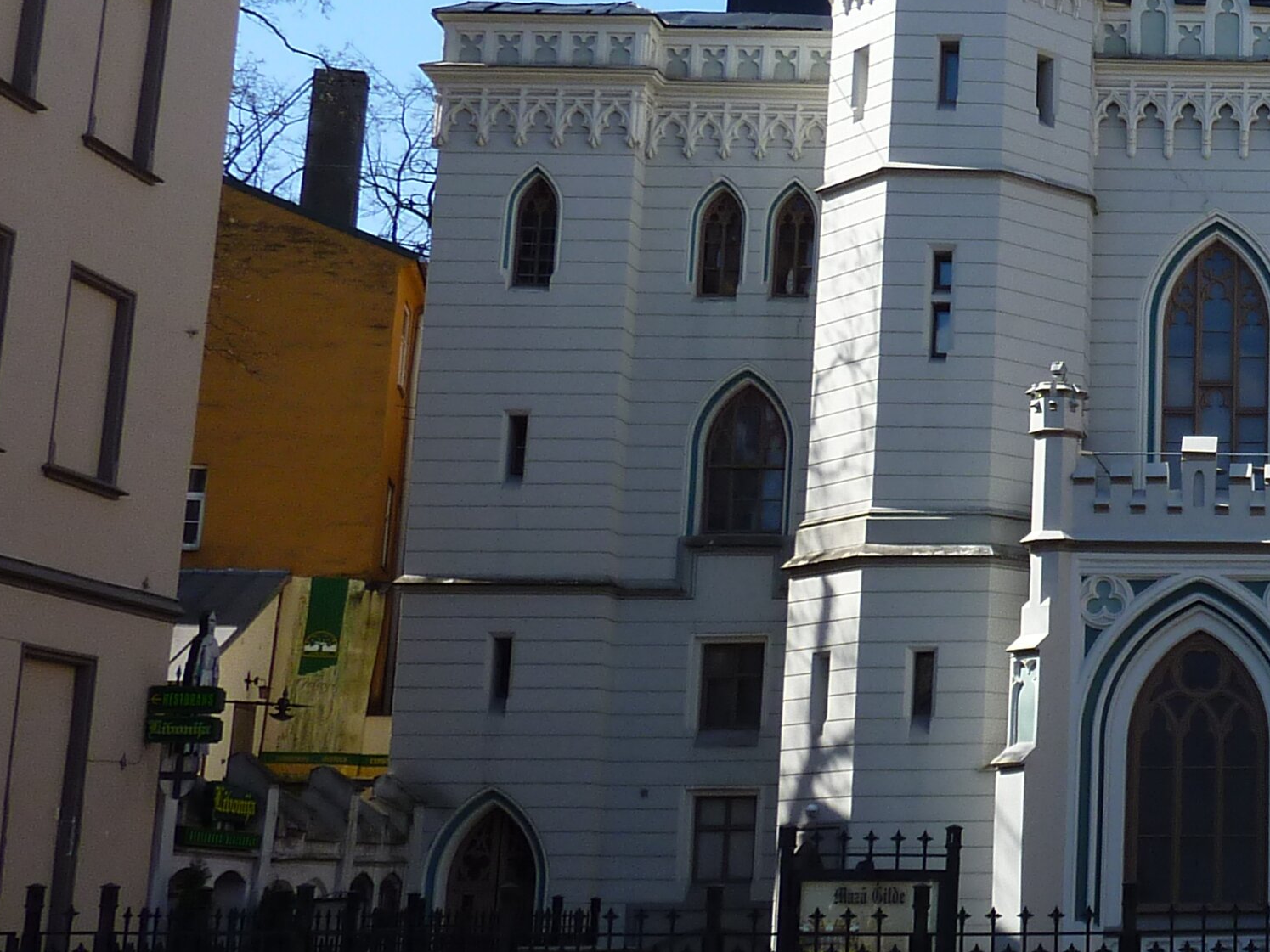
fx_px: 2238
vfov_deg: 24.0
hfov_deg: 28.2
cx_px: 1475
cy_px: 431
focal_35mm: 61
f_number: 4
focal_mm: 4.1
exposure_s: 1/400
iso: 80
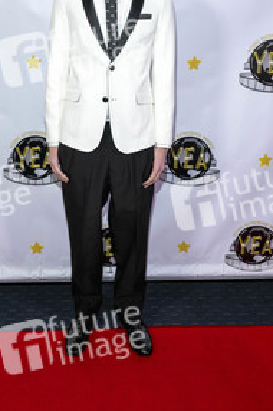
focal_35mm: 42
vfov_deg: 45.5
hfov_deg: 31.8
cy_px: 125
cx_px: 114
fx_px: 479
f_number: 5.6
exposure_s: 1/200
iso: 800
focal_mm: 30
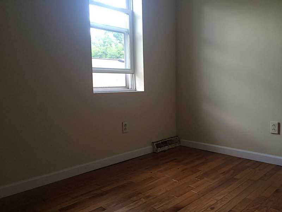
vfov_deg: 48.2
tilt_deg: -4.2
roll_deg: +1.6
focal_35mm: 29
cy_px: 106
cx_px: 141
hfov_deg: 61.7
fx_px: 236
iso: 50
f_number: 2.2
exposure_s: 1/60
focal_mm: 4.15
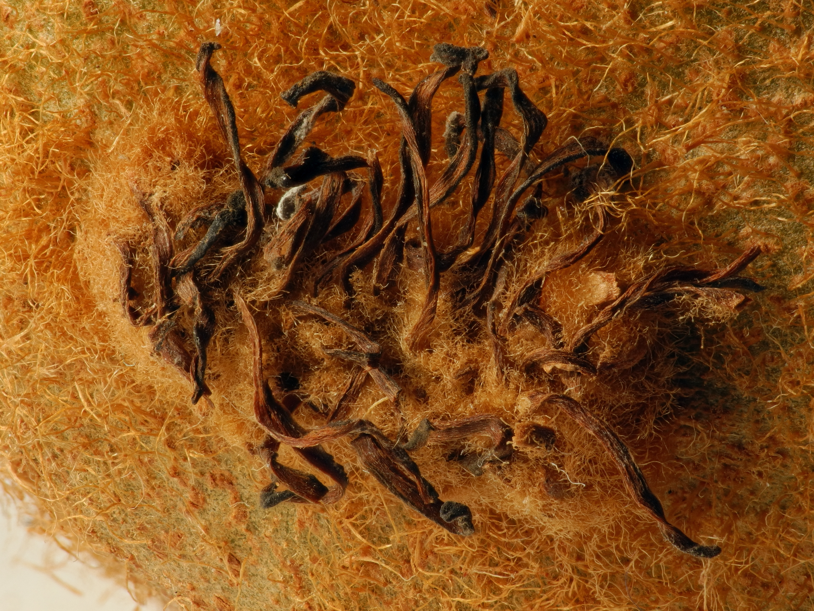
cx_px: 407
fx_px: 4703
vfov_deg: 7.4
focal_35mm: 200
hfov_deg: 9.9
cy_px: 306
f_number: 8
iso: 100
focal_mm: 42.6
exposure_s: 1/125
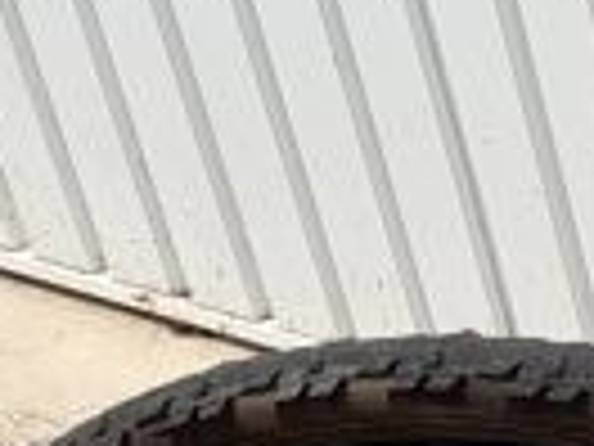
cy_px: 649
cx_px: 1940
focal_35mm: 189
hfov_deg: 8.3
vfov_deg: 7.7
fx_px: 3243
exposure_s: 1/937
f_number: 2
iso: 20
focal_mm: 4.6
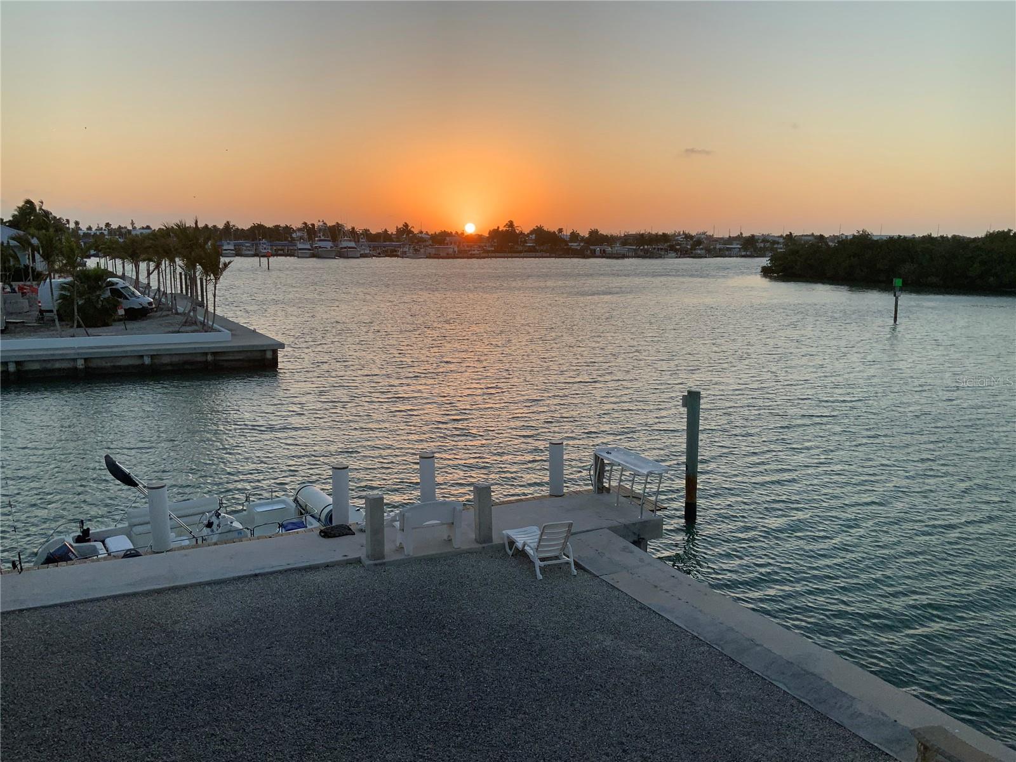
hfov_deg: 61.7
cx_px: 508
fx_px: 851
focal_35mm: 29
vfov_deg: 48.2
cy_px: 381
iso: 16
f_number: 1.8
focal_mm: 3
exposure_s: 1/380
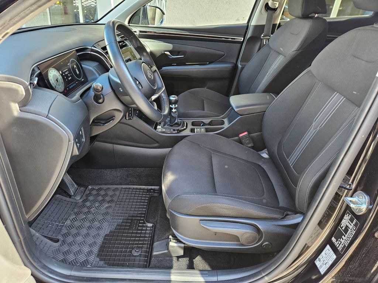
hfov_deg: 73.9
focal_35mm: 23
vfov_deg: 58.9
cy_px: 142
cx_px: 189
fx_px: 251
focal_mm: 5.4
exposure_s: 1/100
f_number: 1.8
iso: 200
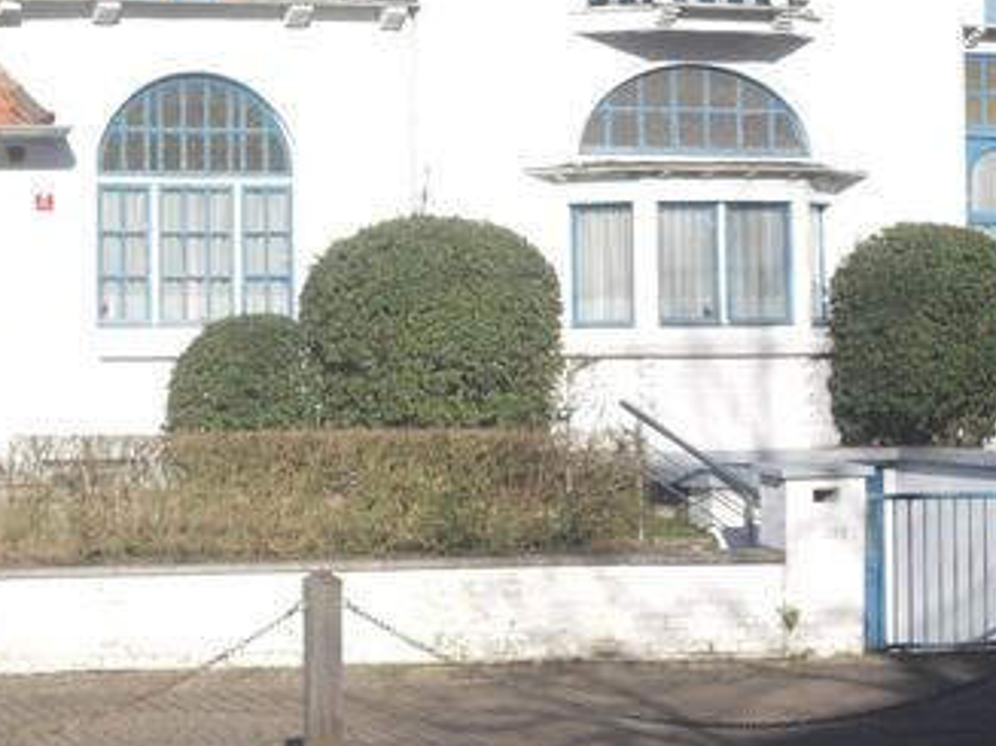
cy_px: 82
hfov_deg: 16.8
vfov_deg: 12.6
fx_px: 3365
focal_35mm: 117
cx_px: 417
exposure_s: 1/400
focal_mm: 35
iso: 100
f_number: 9
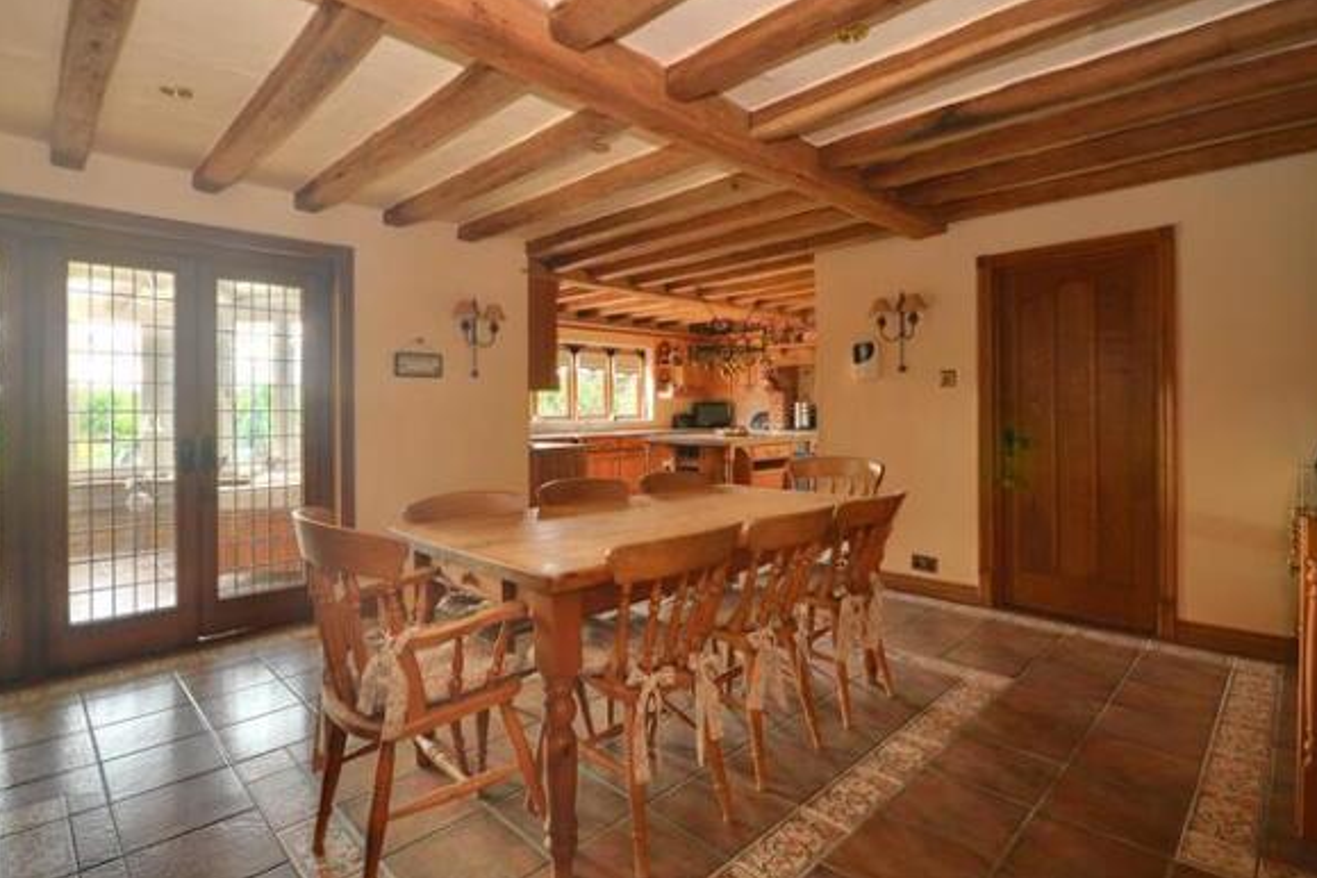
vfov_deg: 70.4
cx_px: 632
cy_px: 408
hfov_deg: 93.2
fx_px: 622
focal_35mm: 17
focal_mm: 10
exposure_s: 1/15
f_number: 8
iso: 200
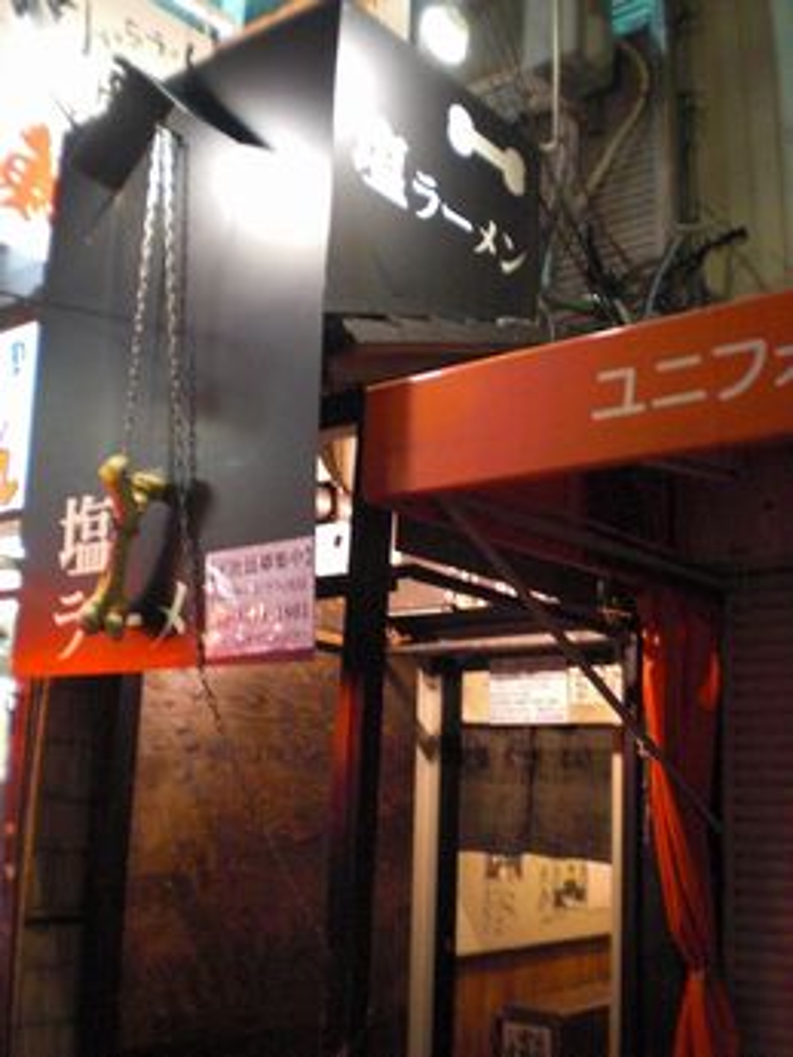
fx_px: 1160
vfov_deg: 49.0
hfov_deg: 37.7
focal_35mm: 38
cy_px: 528
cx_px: 396
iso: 800
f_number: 3.1
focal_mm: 6.3
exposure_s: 1/13
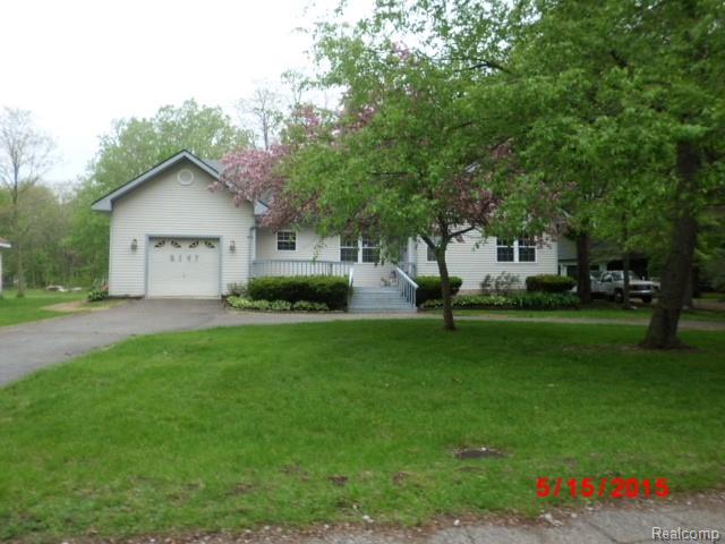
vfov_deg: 53.1
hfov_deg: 67.3
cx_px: 362
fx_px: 545
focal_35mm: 26
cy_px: 272
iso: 100
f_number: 3.2
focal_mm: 4.6
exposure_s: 1/100
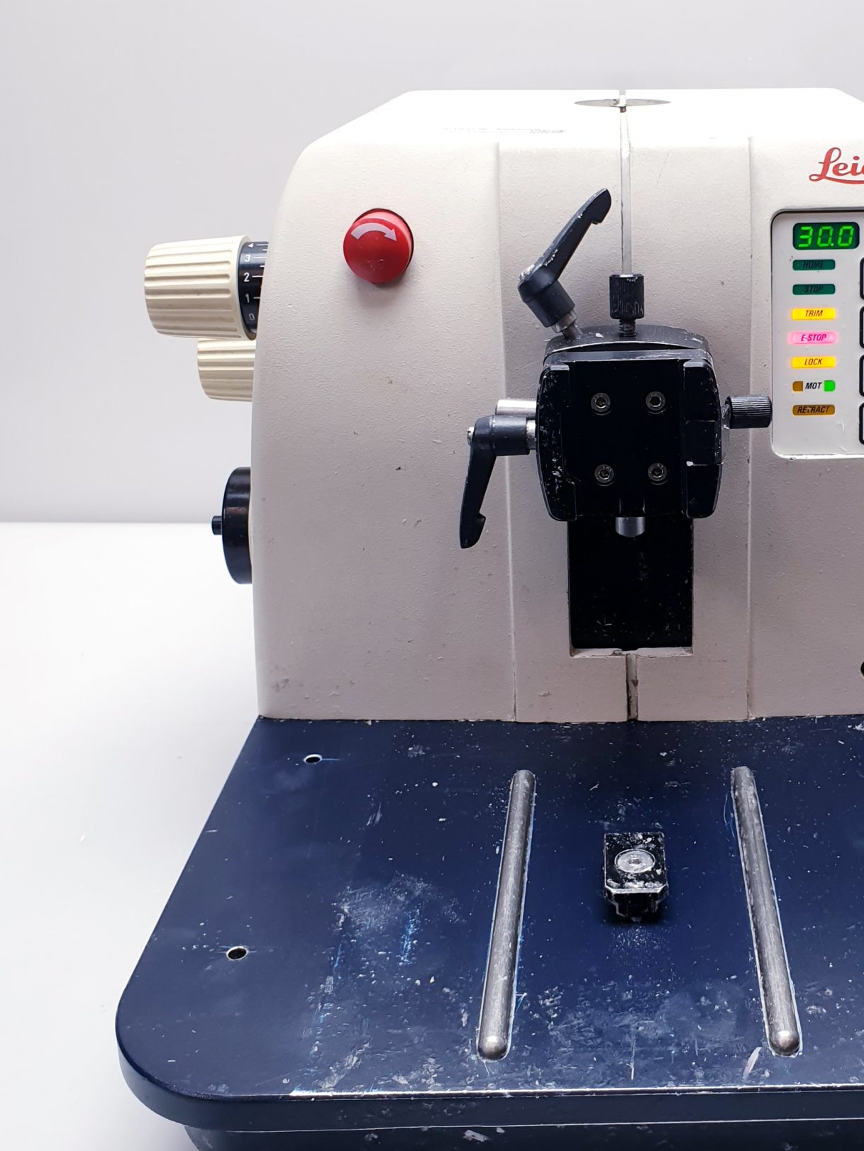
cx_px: 641
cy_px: 457
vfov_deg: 45.5
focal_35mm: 41
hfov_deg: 34.5
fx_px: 1364
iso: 64
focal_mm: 4.3
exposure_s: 1/50
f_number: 2.4
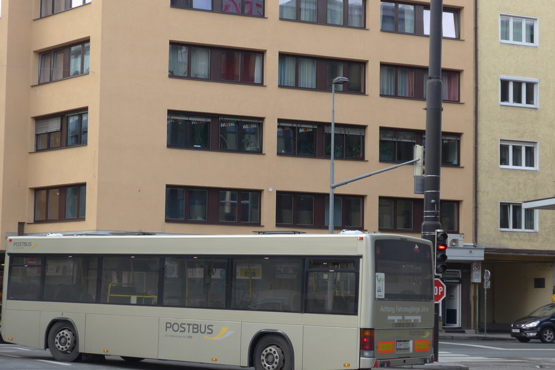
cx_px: 254
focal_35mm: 73
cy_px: 223
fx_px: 1126
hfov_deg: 27.7
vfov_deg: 18.7
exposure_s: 1/200
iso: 80
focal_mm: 10.7
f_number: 3.3
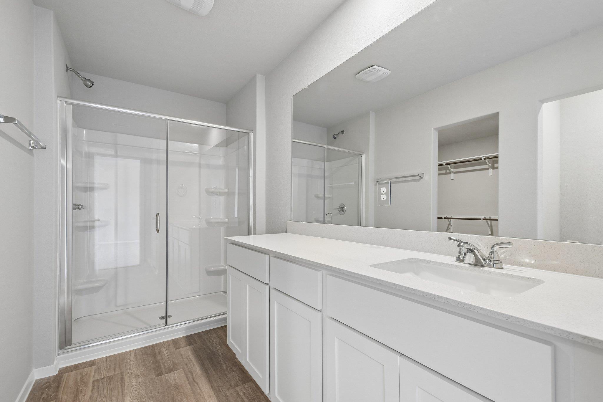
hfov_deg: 100.4
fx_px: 251
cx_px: 302
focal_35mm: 15
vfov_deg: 77.3
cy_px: 201
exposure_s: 1/4
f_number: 8
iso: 400
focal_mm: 10
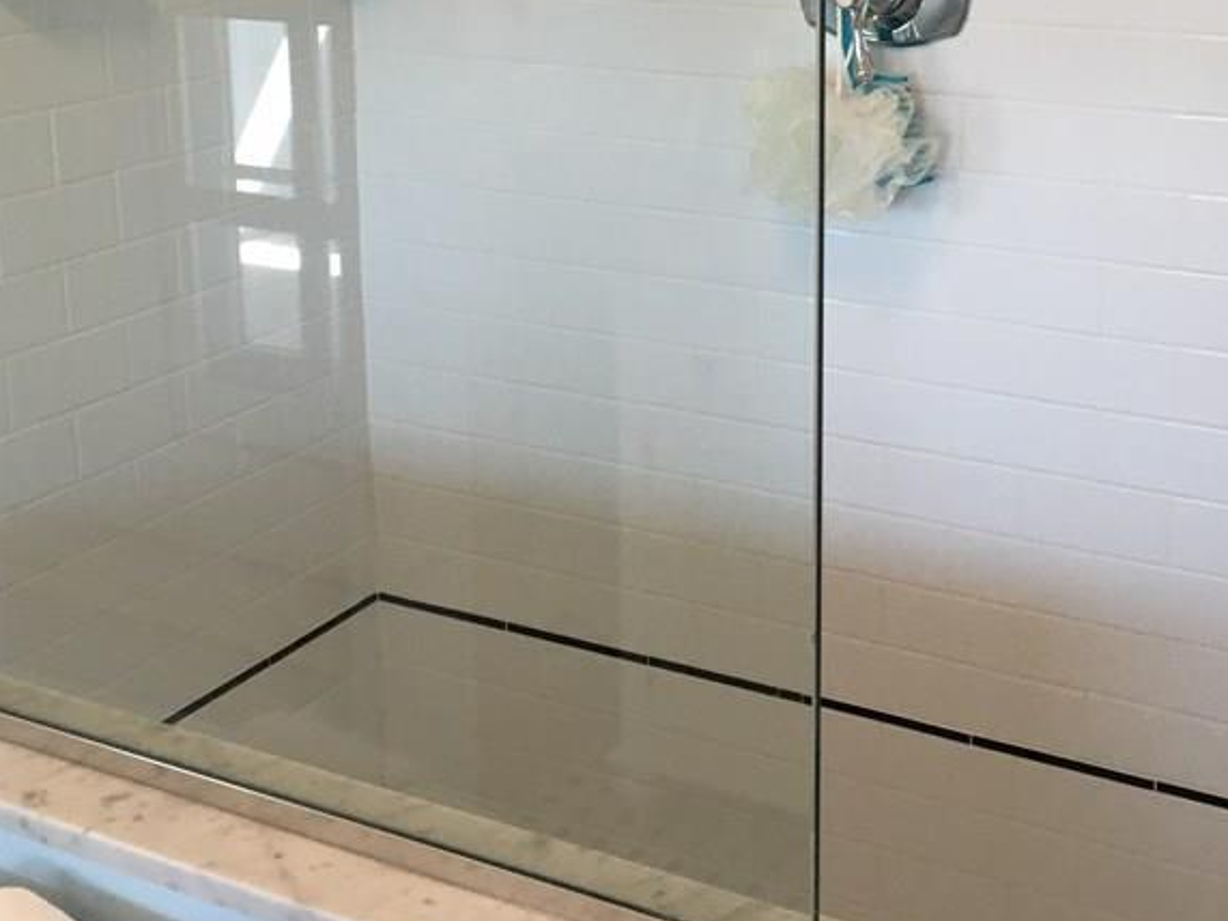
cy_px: 187
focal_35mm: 52
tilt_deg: -10.6
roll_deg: +0.4
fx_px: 1844
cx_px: 718
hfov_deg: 36.7
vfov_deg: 27.5
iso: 40
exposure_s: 1/30
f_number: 2.2
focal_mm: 4.15
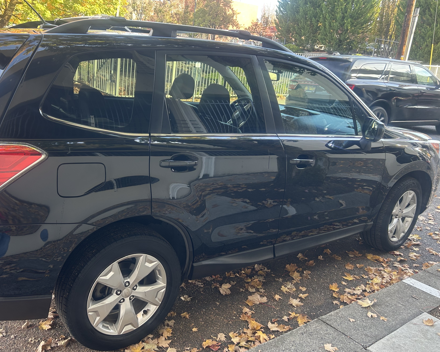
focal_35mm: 31
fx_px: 404
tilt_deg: -13.0
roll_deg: -5.3
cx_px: 173
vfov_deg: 47.1
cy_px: 163
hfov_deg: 56.7
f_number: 1.5
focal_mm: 5.7
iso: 64
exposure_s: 1/121
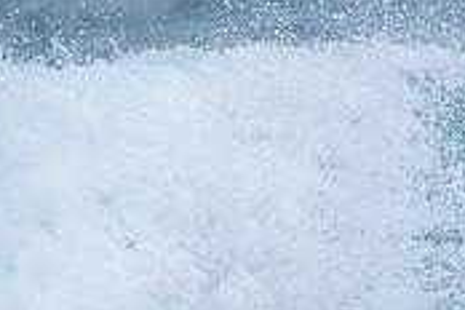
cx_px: 780
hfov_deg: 0.6
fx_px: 47323
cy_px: 291
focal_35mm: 3664
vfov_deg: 0.4
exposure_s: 1/2000
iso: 500
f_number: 6.3
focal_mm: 800
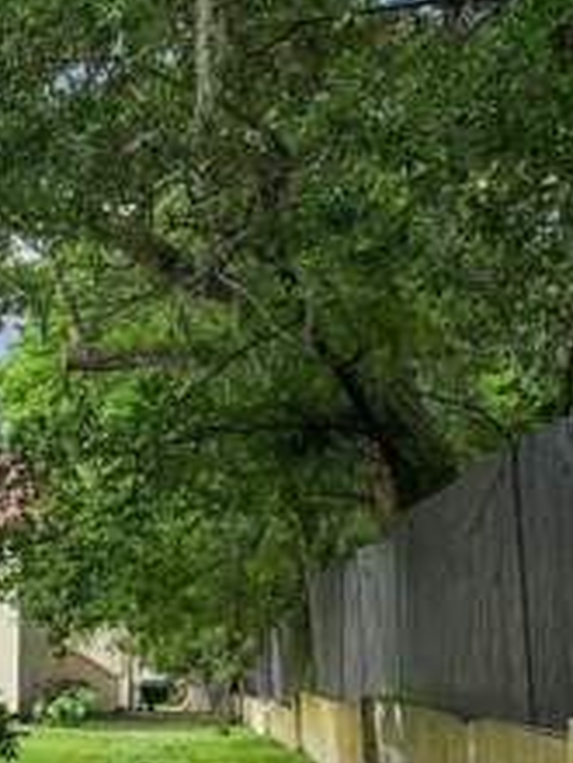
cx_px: -587
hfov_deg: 18.5
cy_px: 635
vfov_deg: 37.2
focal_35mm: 49
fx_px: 1081
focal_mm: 14
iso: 100
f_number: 8
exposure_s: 1/90
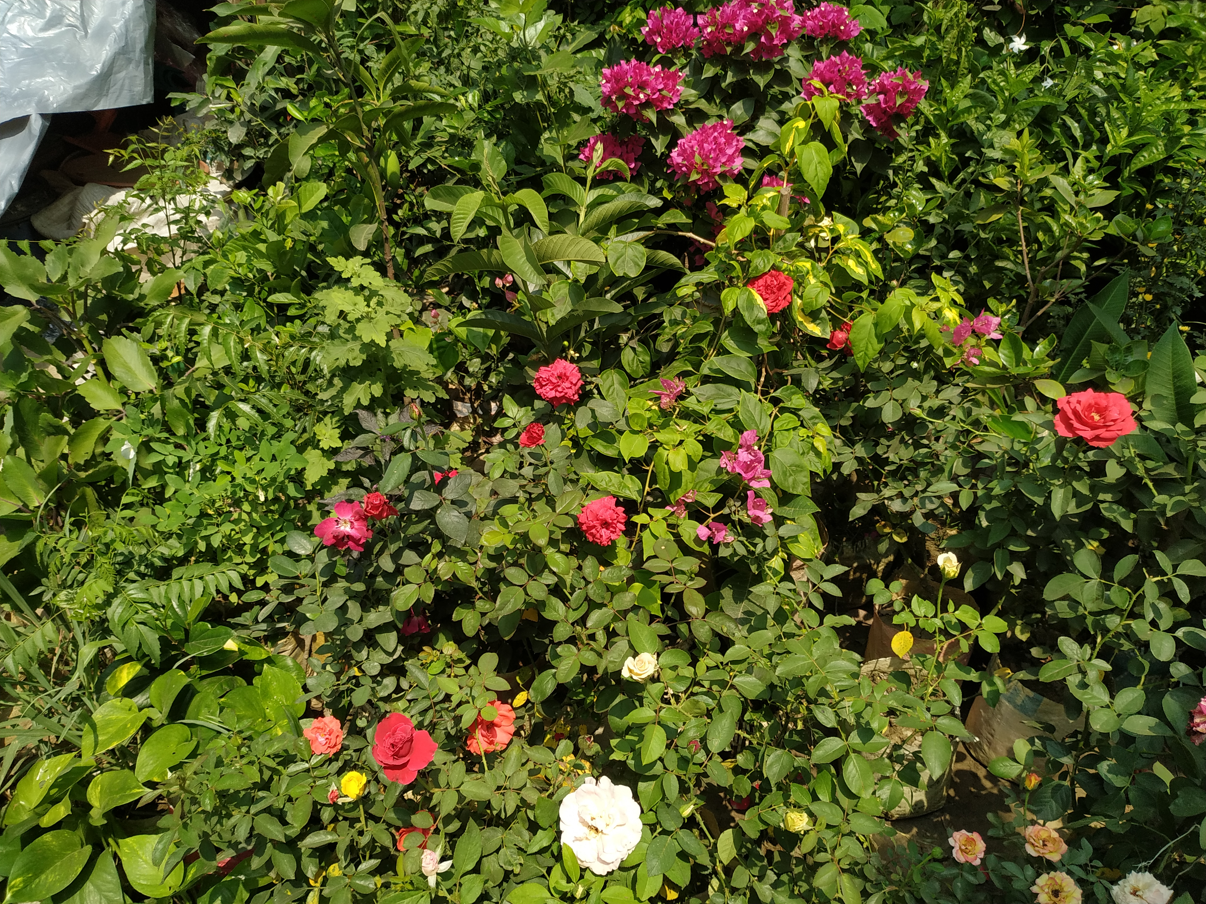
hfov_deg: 71.6
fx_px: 836
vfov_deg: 56.8
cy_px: 452
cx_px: 603
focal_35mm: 24
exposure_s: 1/1166
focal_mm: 3.94
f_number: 1.9
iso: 125
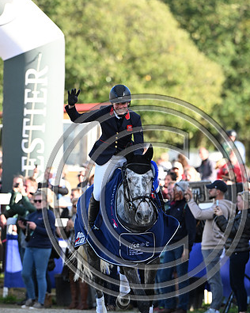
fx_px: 4338
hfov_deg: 3.3
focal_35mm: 469
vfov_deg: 4.1
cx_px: 134
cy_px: 184
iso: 1250
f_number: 5.6
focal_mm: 340
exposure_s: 1/800
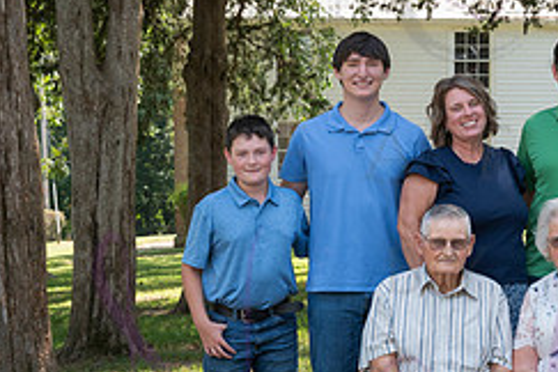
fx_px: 1736
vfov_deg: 12.2
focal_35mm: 112
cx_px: 480
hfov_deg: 18.0
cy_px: 265
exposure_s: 1/160
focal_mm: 47
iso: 400
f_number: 8
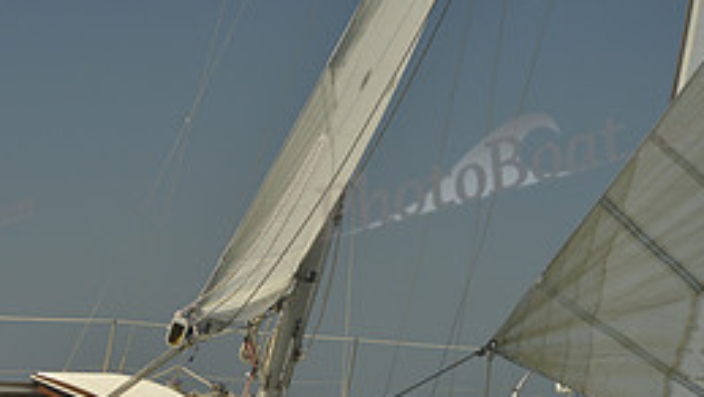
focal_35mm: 164
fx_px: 3063
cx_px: 177
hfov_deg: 13.1
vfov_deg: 7.4
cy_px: 349
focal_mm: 70
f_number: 8
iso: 280
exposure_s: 1/1000
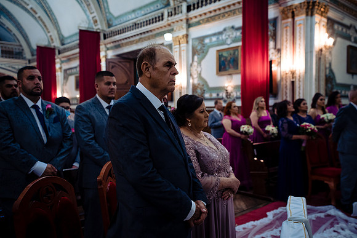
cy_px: 119
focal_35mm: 32
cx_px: 178
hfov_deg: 58.7
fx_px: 317
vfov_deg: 41.1
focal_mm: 32
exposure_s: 1/100
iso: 1250
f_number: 3.2
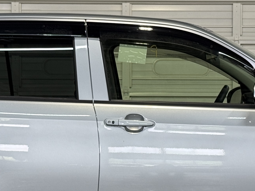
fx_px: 1098
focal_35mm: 149
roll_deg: -0.2
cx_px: 152
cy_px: 136
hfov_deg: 13.2
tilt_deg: -0.1
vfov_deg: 9.9
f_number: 1.78
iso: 50
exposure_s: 1/60
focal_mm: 6.76
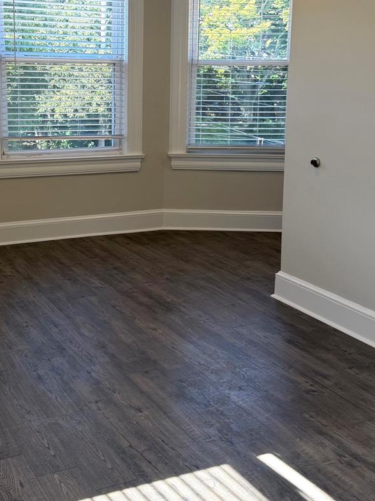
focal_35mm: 47
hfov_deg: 30.6
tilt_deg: -9.5
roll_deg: -1.1
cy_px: 175
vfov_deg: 40.0
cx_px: 122
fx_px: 679
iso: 64
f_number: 1.78
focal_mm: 6.76
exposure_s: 1/175
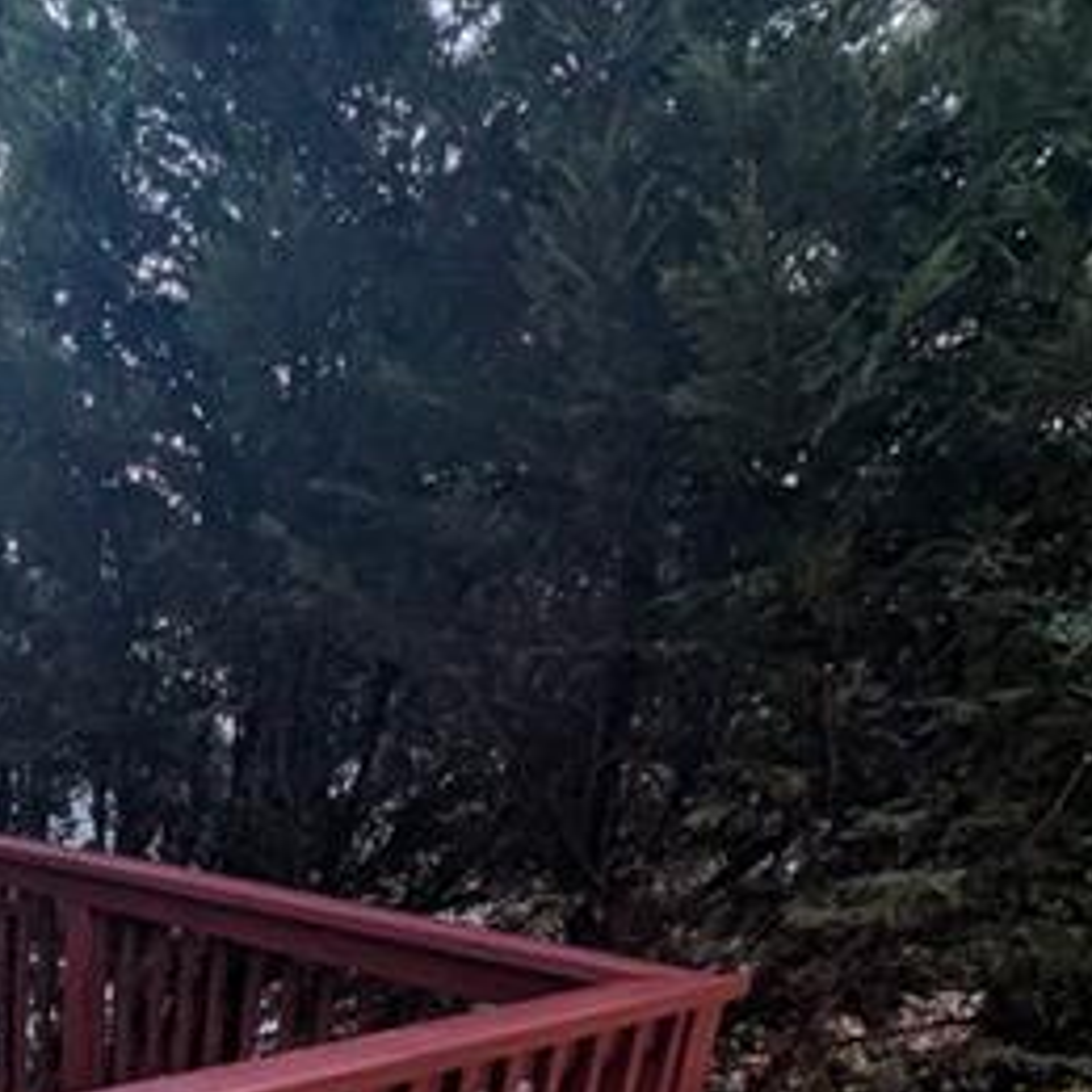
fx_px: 1213
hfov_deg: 41.2
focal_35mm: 34
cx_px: -38
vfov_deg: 38.0
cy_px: 1268
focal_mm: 1.95
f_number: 2.2
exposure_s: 1/19.2
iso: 93
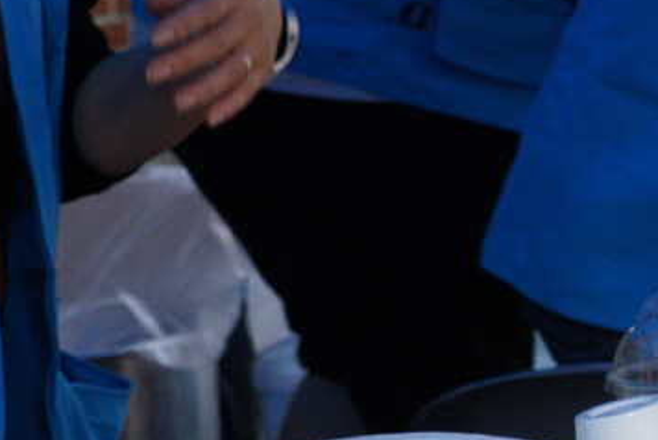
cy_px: -43
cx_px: 1497
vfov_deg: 7.1
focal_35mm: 192
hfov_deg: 9.6
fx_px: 3512
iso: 800
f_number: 7.1
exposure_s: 1/200
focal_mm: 38
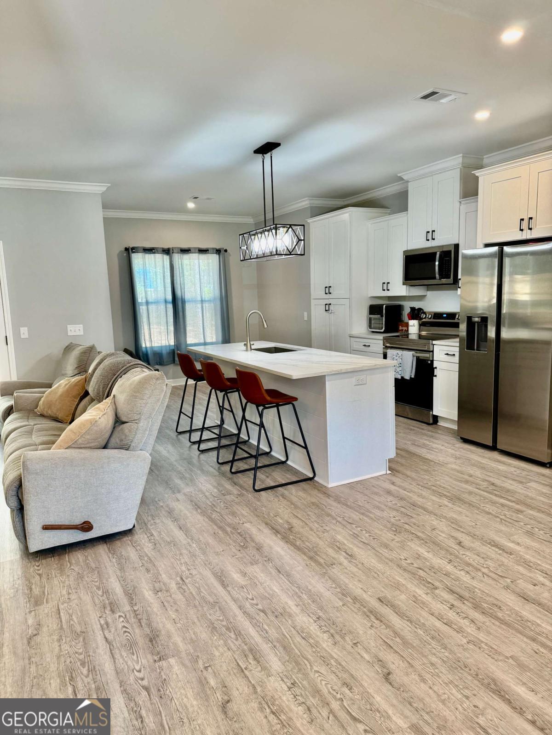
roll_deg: +1.9
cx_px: 276
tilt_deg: -8.3
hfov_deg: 56.8
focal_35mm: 24
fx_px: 510
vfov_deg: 71.6
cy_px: 368
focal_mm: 6.76
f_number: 1.78
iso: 125
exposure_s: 1/120
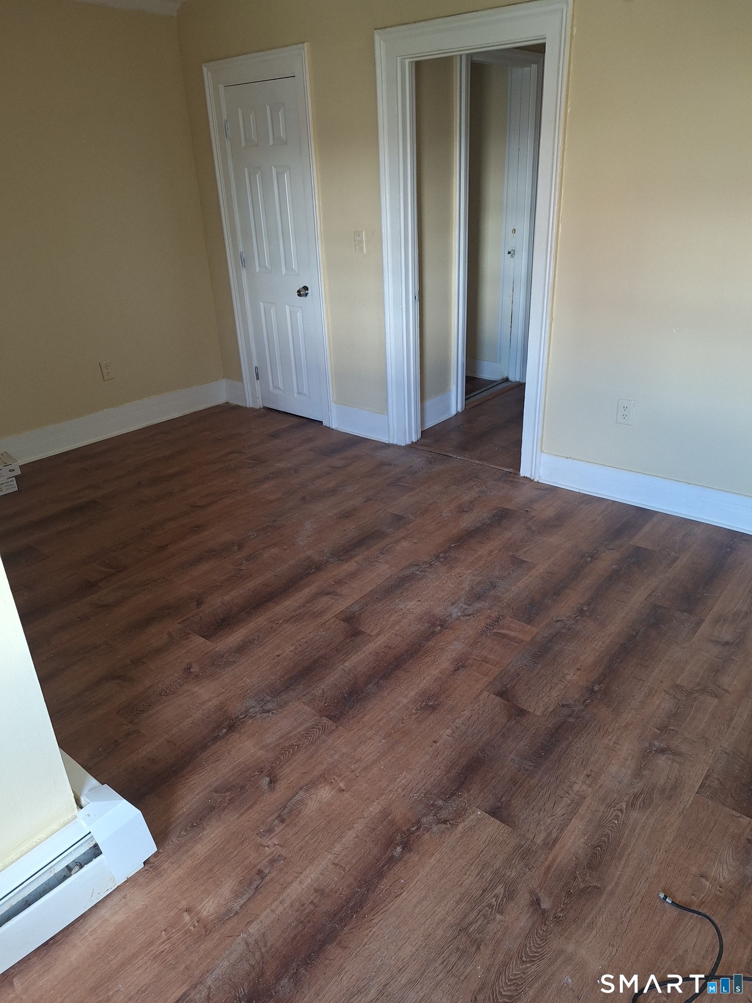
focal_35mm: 23
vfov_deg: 73.9
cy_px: 502
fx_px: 666
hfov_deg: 58.9
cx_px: 376
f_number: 1.8
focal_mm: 5.54
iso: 125
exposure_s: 1/40
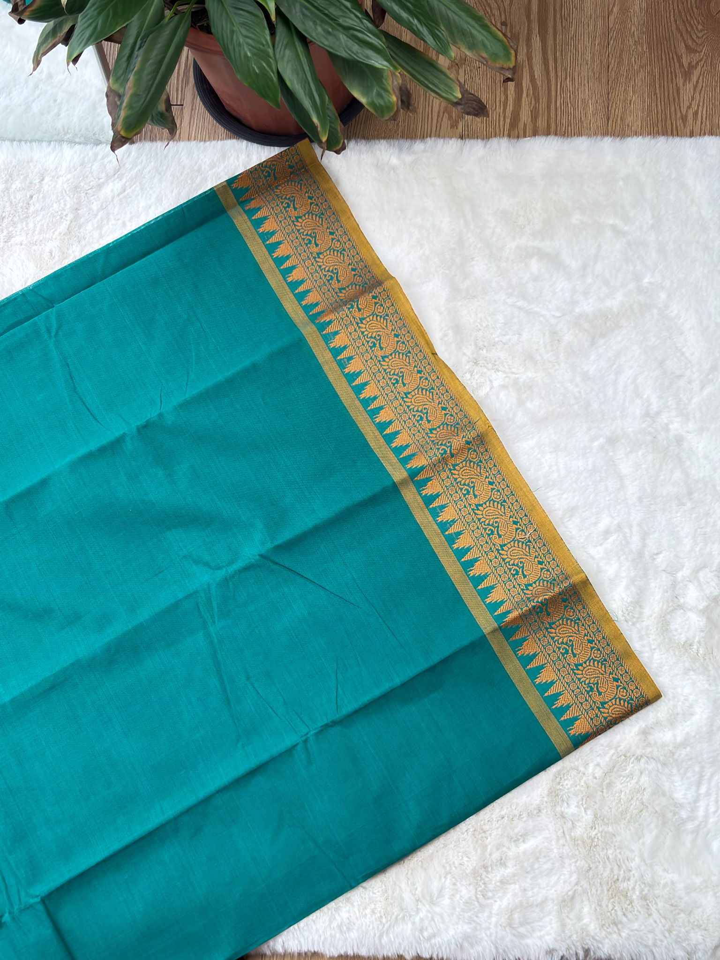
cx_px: 360
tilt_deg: -72.9
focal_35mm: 48
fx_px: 1331
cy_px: 480
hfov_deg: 30.3
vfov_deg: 39.7
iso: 64
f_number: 1.6
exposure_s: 1/100
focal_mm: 5.96
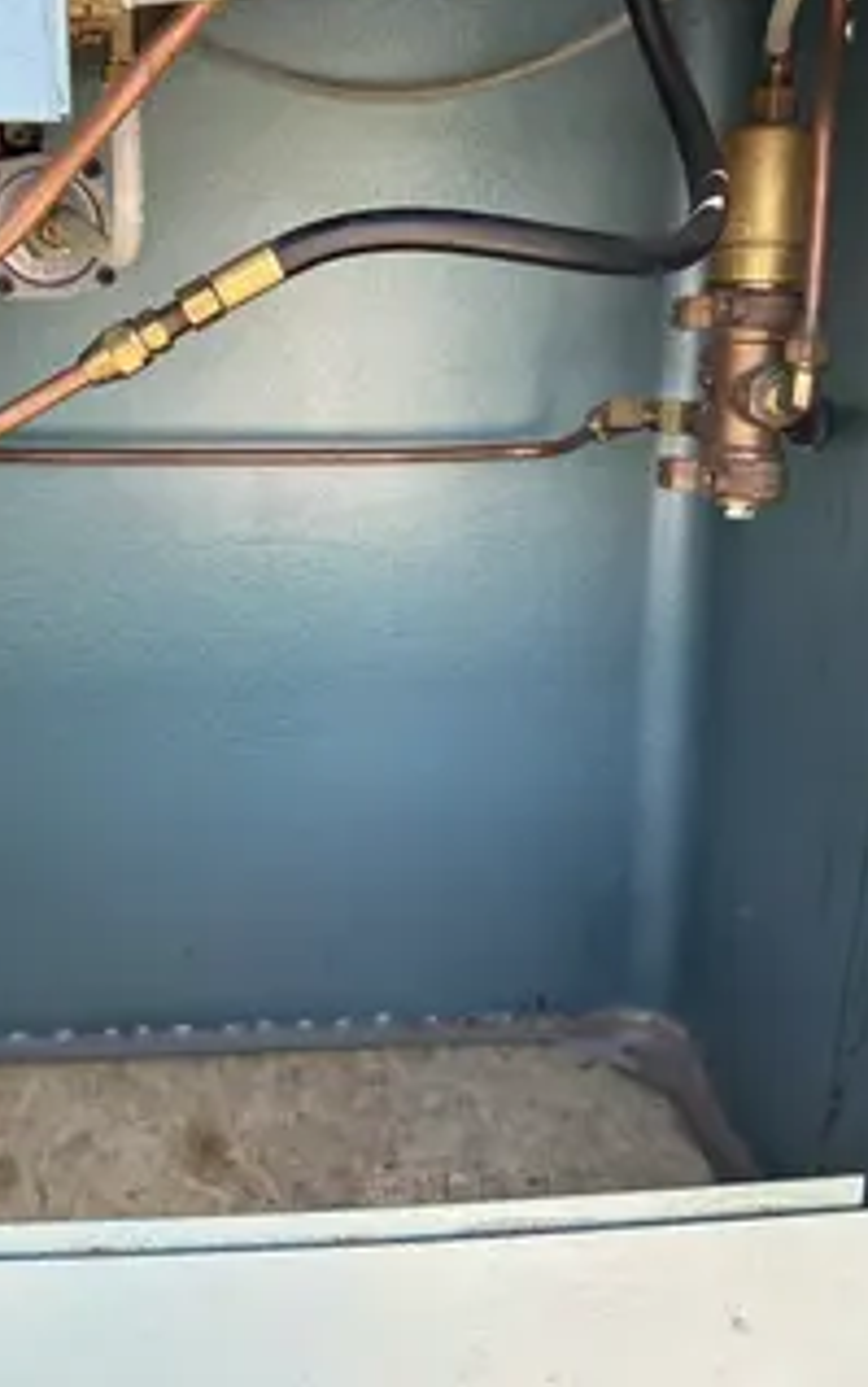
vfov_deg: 58.9
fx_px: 1210
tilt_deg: -13.0
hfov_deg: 38.9
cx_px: 270
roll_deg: +0.7
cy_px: 519
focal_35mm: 32
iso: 80
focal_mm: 6.86
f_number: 1.78
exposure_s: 1/439
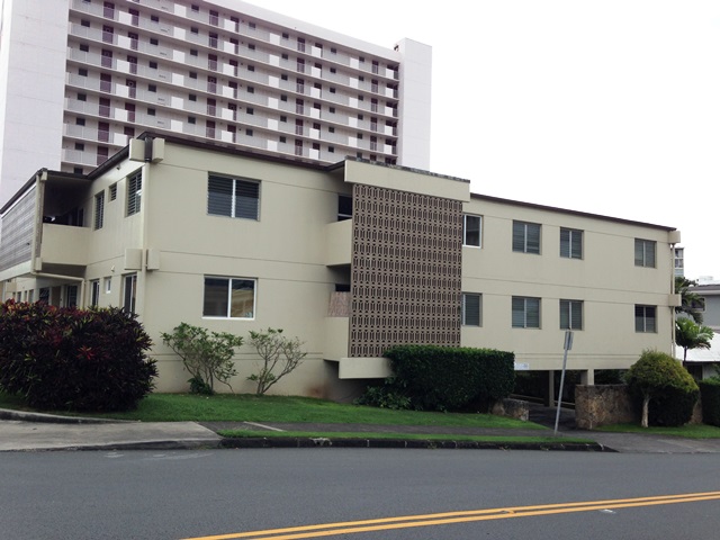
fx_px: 686
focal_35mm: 33
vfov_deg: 42.9
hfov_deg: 55.4
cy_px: 270
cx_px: 360
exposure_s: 1/935
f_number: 2.4
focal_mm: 4.12
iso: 50
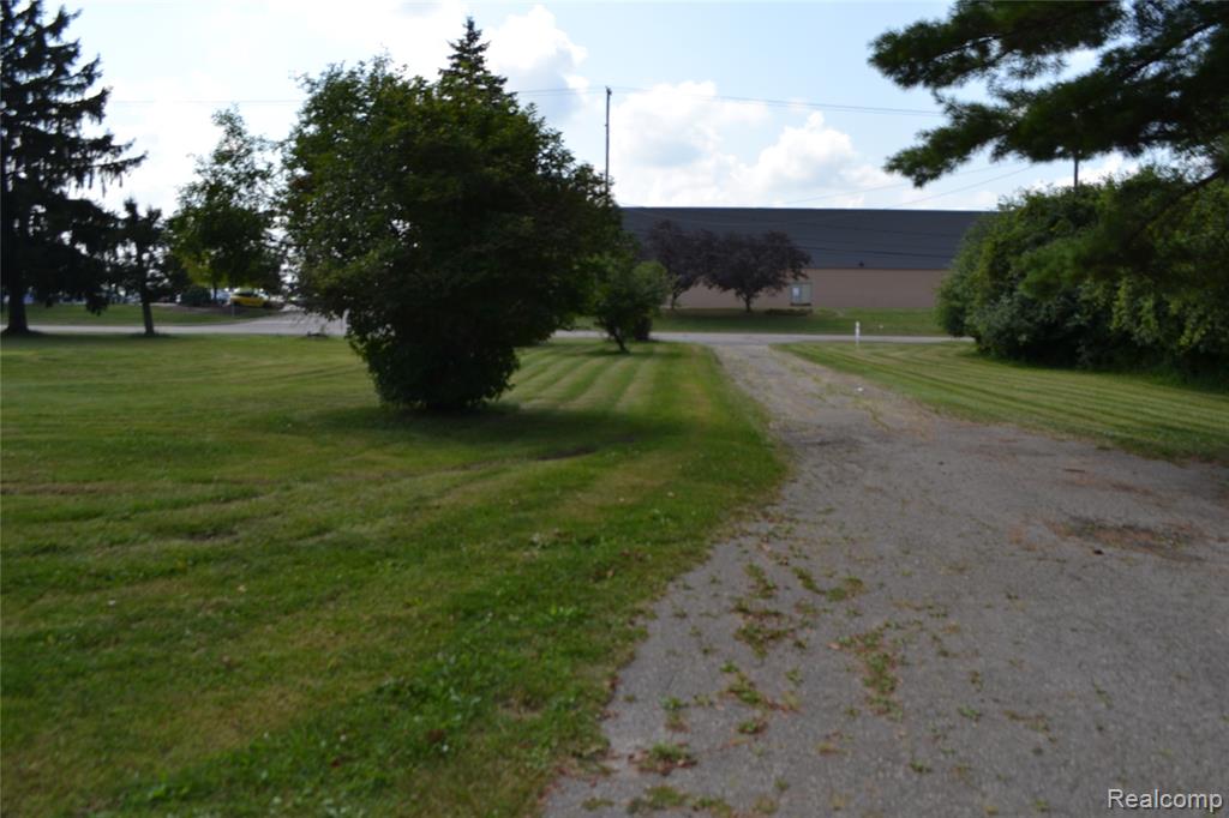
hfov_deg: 67.4
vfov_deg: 47.9
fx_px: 921
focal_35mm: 27
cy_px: 409
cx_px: 614
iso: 100
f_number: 8
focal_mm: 18
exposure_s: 1/200
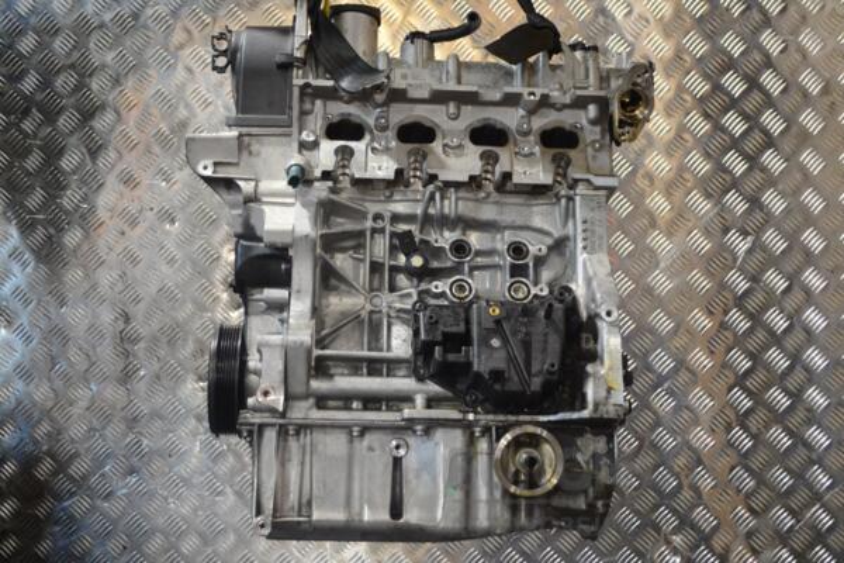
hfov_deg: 37.9
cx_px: 422
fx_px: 1231
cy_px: 282
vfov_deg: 25.8
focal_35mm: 52
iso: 900
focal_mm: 35
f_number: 5
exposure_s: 1/30
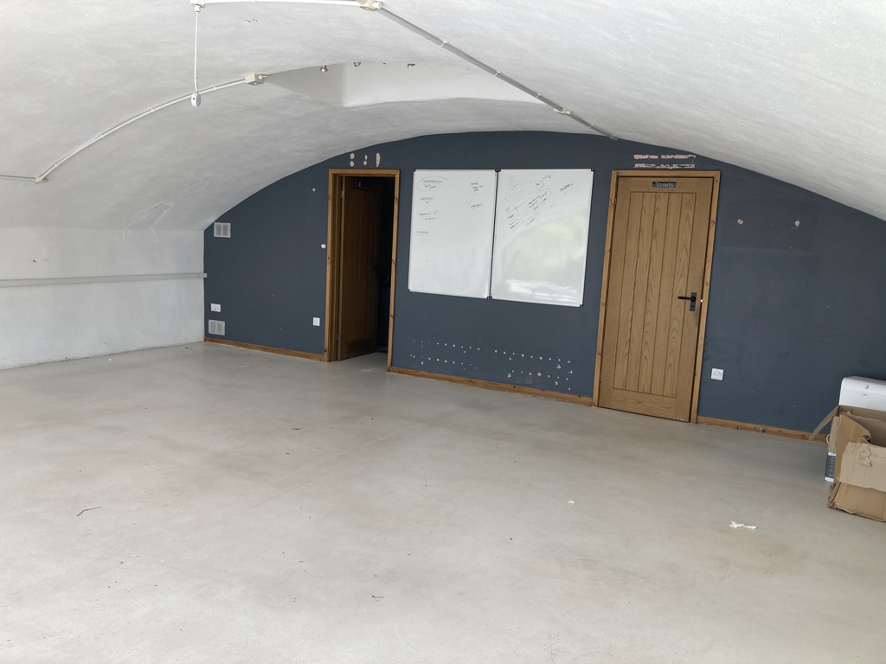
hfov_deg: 63.4
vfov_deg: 49.7
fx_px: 717
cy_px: 332
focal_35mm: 28
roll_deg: -3.8
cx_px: 443
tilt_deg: -7.6
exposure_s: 1/121
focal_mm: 3.99
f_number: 1.8
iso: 32
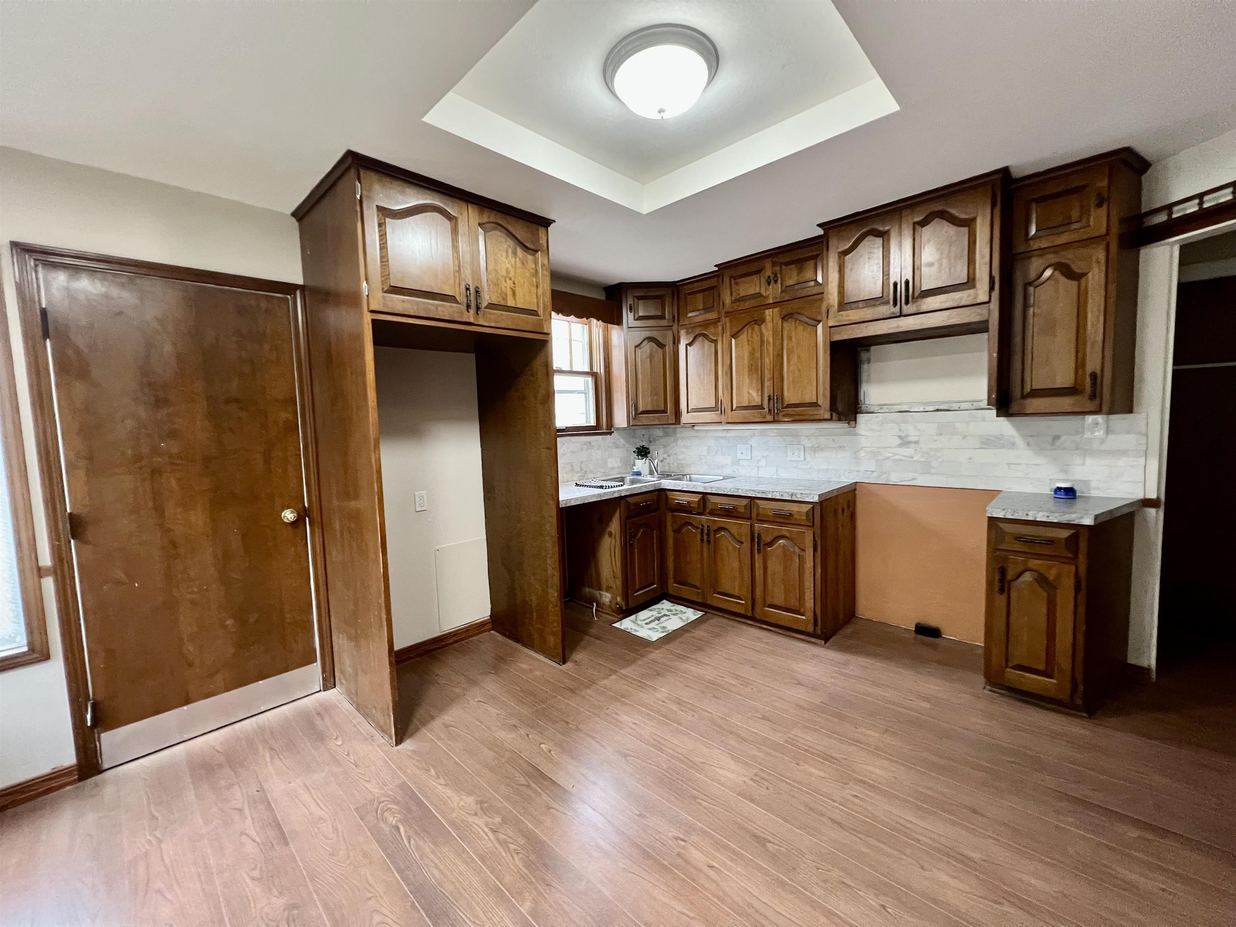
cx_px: 618
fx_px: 464
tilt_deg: -5.4
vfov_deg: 89.9
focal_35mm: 13
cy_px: 464
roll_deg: +2.2
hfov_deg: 106.2
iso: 500
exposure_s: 1/60
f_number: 1.8
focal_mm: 1.57
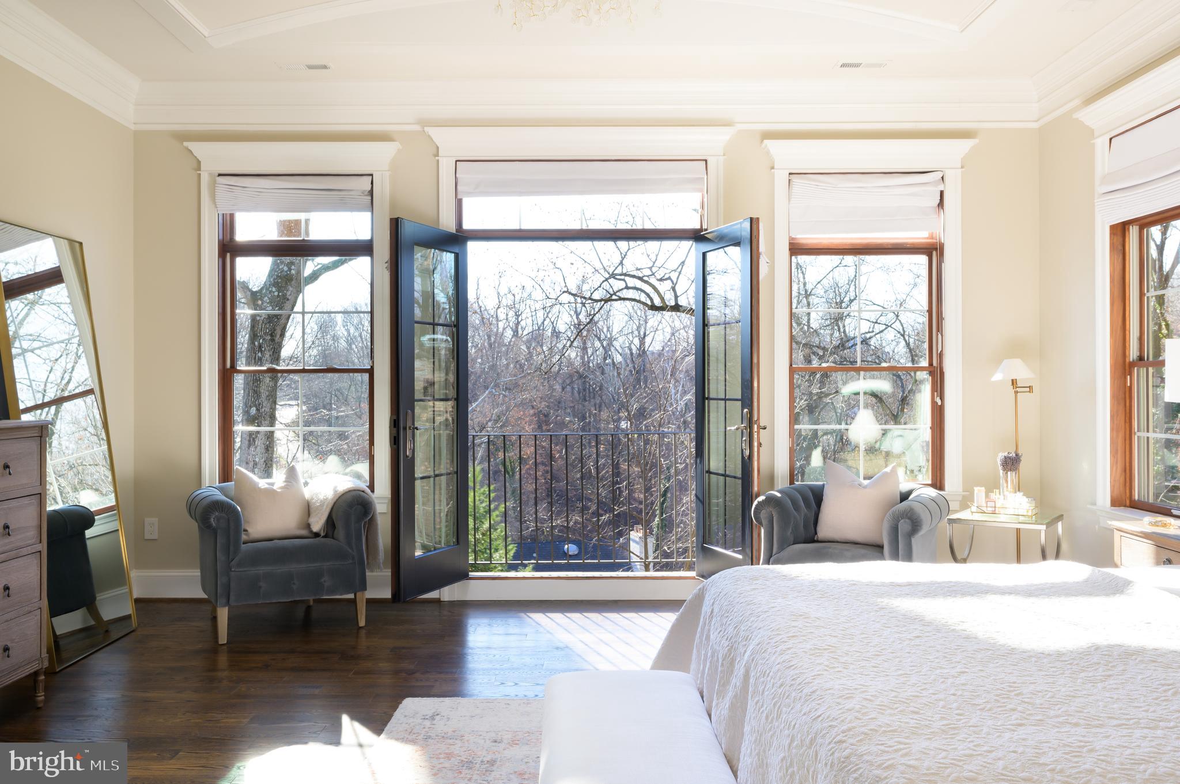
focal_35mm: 30
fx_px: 983
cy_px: 392
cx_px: 590
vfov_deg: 43.5
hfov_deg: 62.0
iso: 800
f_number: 13
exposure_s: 1/160
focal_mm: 30
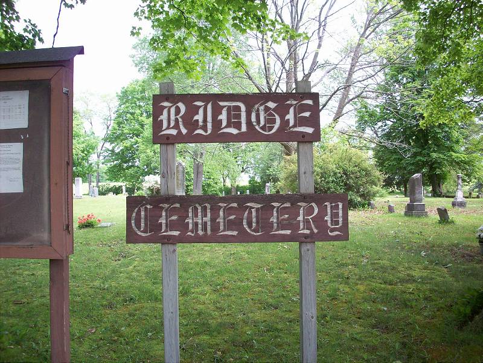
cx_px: 242
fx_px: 516
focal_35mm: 37
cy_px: 182
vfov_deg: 38.7
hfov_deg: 50.1
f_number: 2.8
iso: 80
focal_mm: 6.2
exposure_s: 1/152
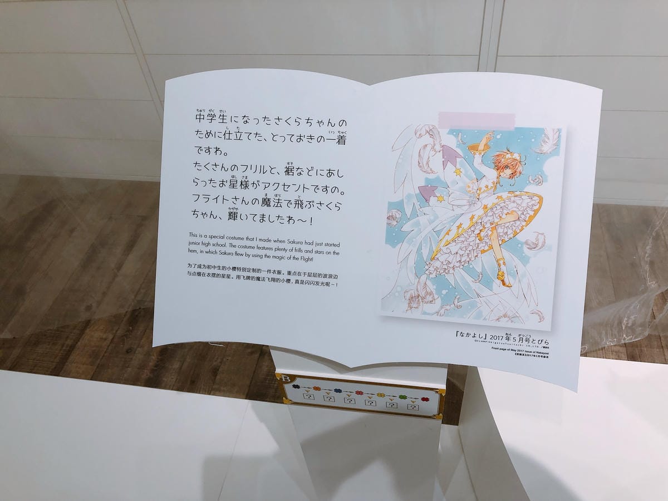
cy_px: 250
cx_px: 334
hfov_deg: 63.4
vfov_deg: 49.7
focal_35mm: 28
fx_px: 540
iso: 32
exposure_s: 1/50
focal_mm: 3.99
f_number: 1.8
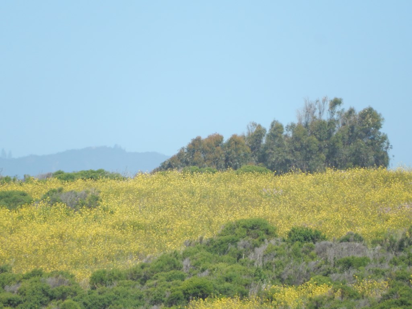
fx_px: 8927
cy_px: 154
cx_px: 206
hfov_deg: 2.6
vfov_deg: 2.0
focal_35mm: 750
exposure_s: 1/400
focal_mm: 135
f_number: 6.4
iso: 125
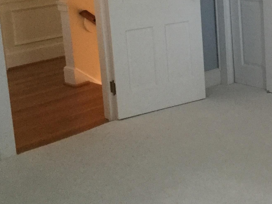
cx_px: 264
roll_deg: +0.9
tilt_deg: -9.8
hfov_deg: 26.2
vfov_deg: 20.3
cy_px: 21
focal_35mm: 71
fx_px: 558
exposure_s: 1/30
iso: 200
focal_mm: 3.3
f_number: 2.4
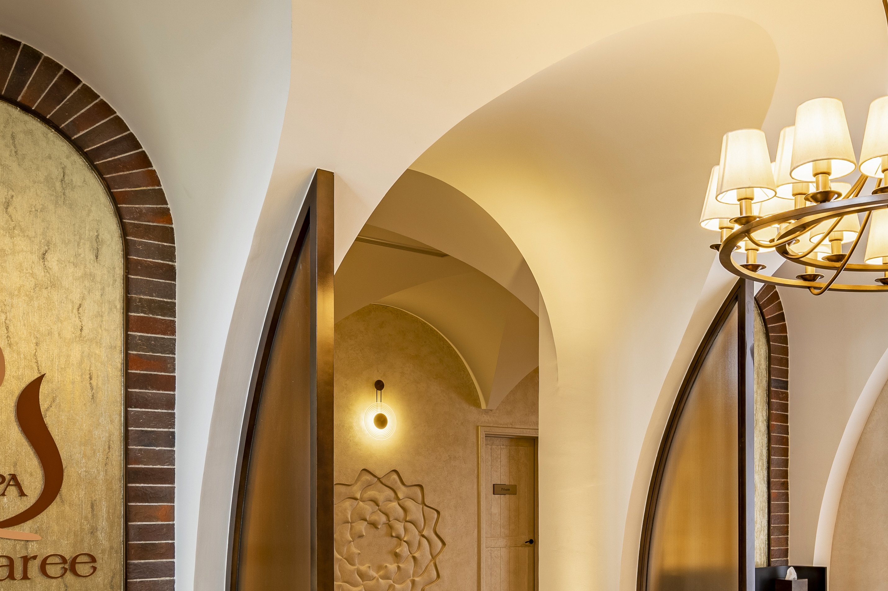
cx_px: 583
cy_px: 503
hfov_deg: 46.7
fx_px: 1012
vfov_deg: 31.4
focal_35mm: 41
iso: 100
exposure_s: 1/6
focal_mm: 19.5
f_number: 10
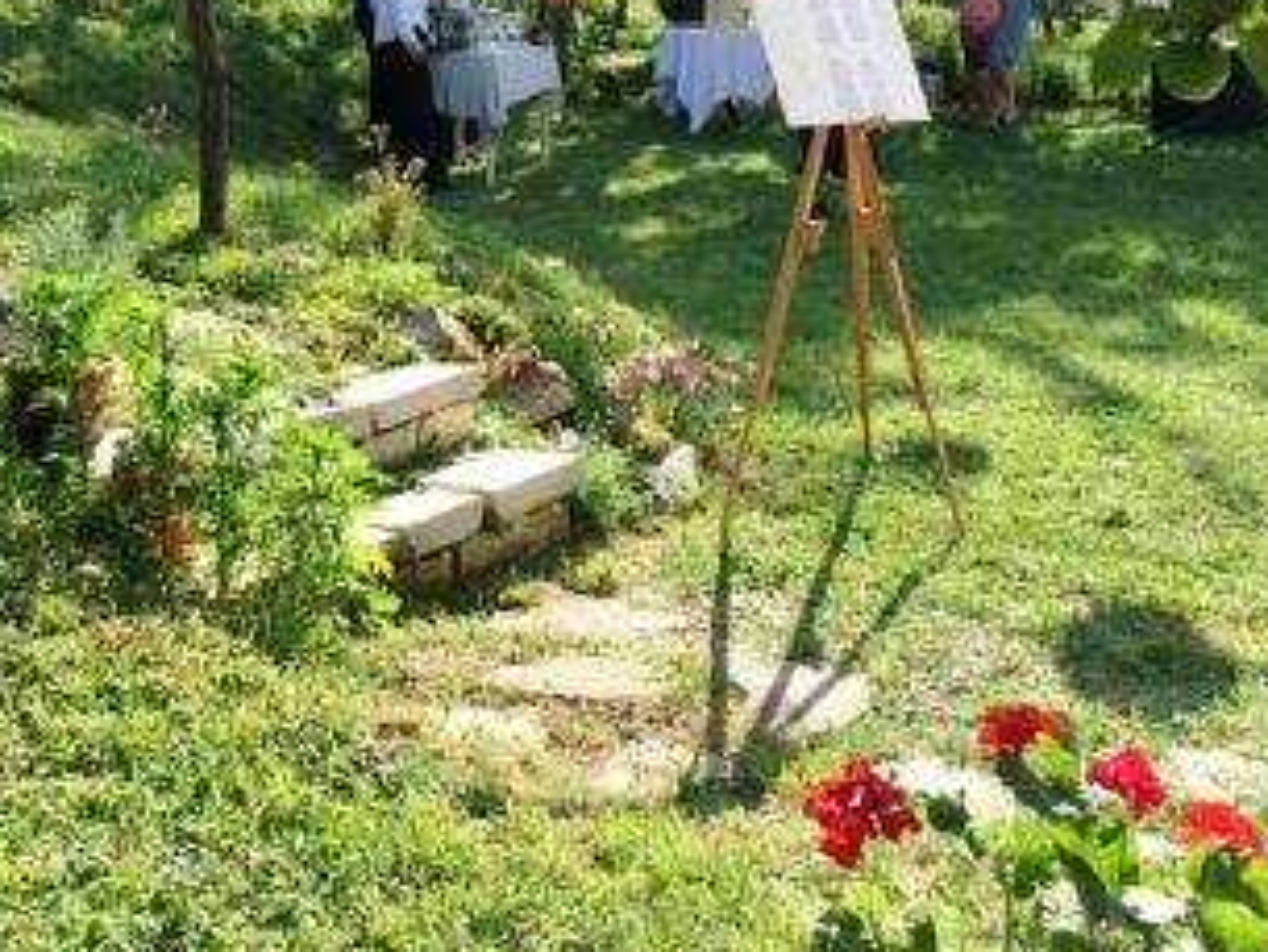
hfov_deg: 33.5
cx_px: 441
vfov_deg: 24.8
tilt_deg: -2.2
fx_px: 2089
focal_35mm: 57
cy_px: 75
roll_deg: +2.1
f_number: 2.2
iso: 32
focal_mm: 4.15
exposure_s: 1/760
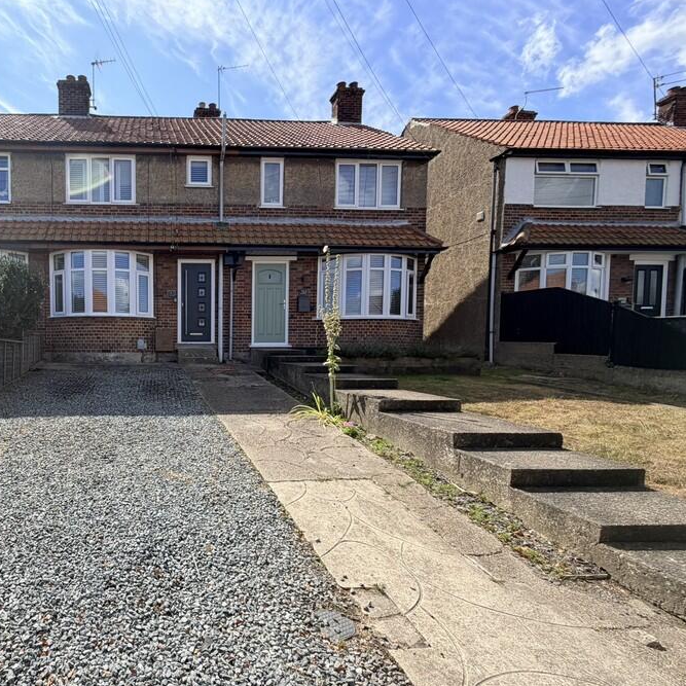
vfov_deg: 77.6
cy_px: 369
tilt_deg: -3.6
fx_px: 426
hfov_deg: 72.1
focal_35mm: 19
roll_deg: -1.2
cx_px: 169
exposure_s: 1/770
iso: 25
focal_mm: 2.22
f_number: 2.2
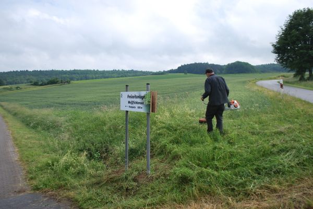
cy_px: 104
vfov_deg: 43.6
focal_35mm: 30
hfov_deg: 61.9
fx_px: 261
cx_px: 156
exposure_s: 1/1000
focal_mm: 20
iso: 140
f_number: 4
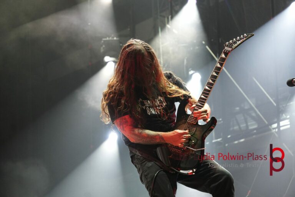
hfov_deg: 13.3
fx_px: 1266
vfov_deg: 8.9
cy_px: 98
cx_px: 148
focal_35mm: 154
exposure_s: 1/160
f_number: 5.6
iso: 2500
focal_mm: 103
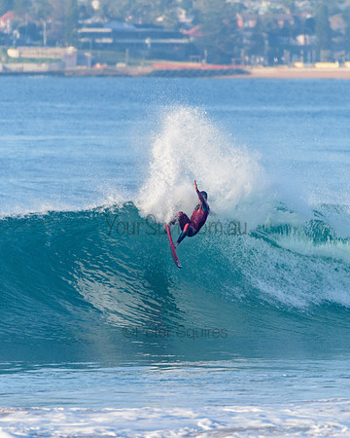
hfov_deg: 1.8
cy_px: 237
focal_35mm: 841
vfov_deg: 2.3
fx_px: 10884
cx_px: 190
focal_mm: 500
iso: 360
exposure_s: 1/2000
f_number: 5.6
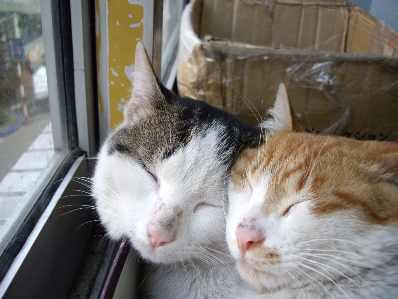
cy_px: 150
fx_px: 437
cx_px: 199
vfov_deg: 37.7
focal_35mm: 38
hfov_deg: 49.0
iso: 200
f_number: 2.8
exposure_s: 1/50
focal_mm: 7.9
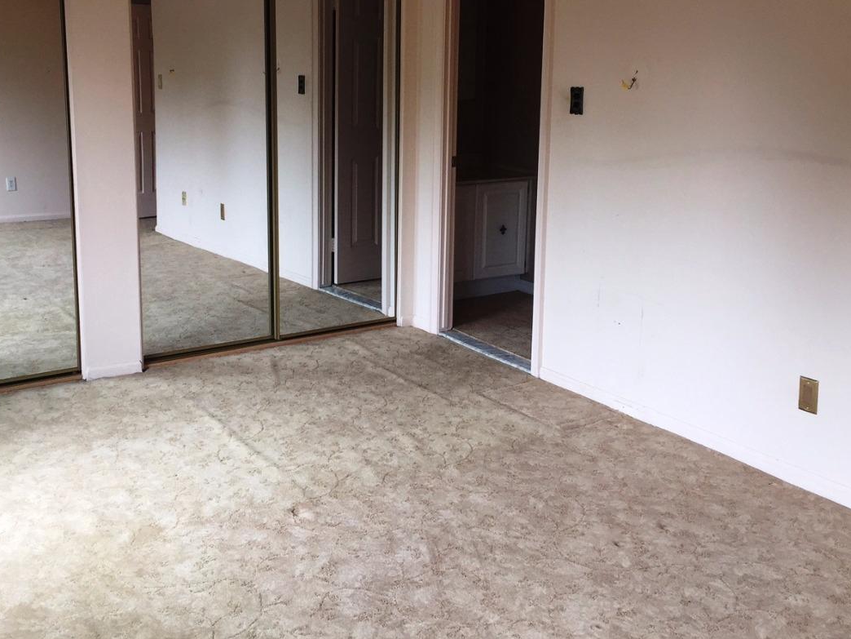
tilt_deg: -10.7
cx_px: 397
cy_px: 238
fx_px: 983
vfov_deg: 35.8
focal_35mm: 40
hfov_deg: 46.8
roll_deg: -1.8
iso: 40
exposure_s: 1/60
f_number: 2.2
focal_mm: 4.15
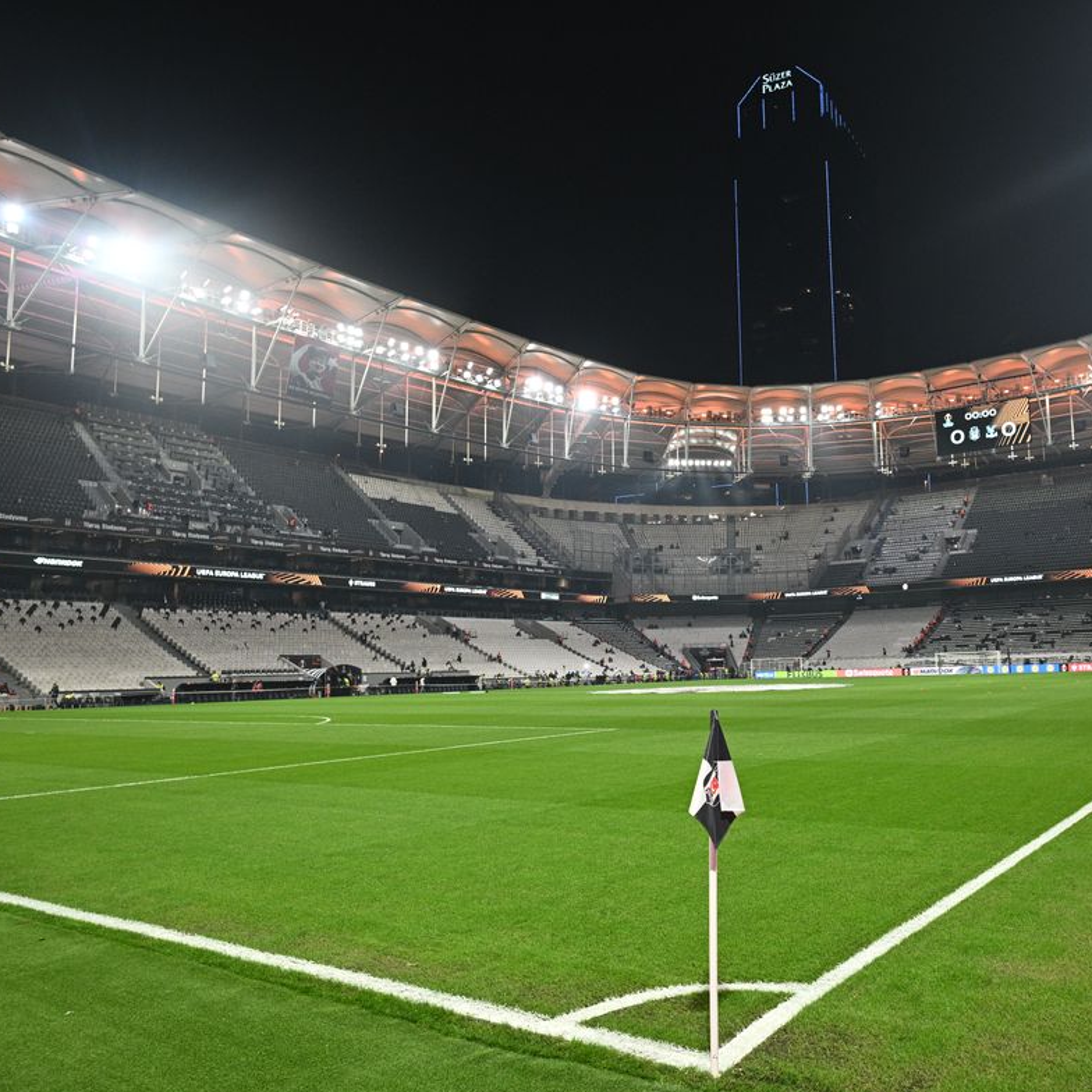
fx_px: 928
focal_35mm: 26
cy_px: 554
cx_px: 754
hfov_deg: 59.1
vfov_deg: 60.9
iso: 1250
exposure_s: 1/250
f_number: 4
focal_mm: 20
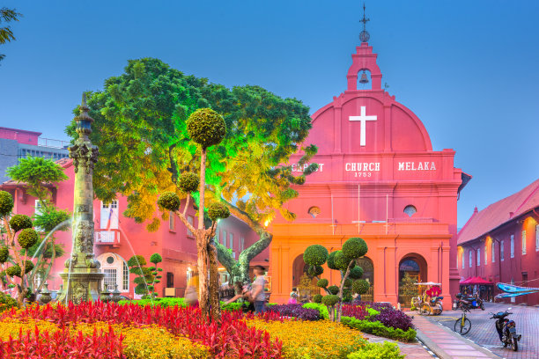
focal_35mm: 40
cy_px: 180
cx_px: 270
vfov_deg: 33.4
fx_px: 599
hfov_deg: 48.5
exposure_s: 6
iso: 64
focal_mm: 40
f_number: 11
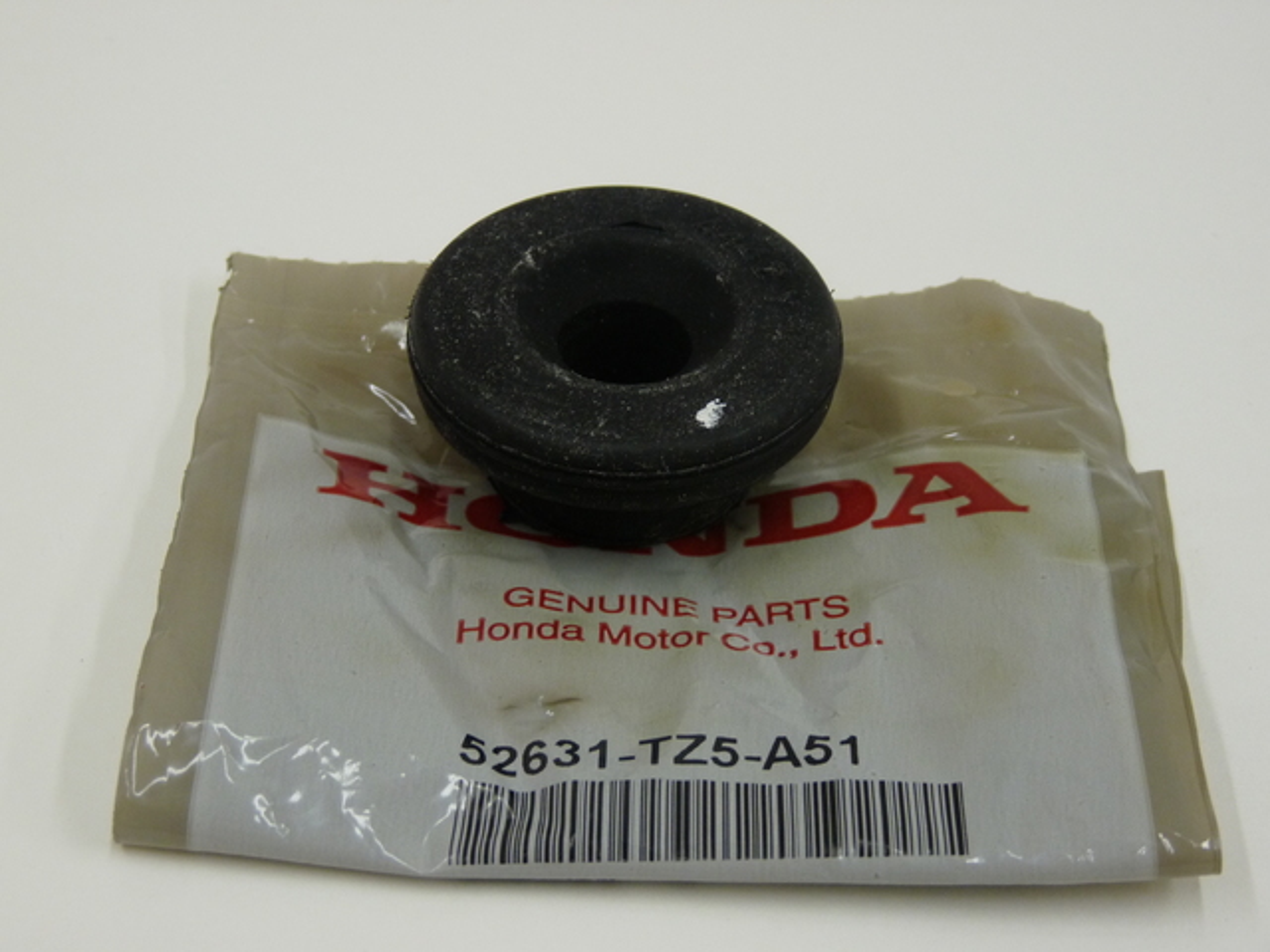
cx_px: 635
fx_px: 2972
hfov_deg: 24.1
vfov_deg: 18.2
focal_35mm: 81
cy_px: 476
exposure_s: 1/80
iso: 250
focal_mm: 14.4
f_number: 3.4
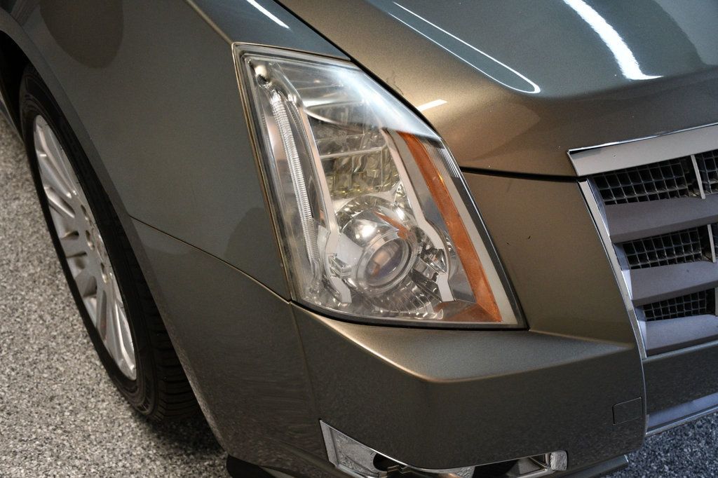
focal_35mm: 39
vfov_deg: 34.2
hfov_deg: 49.6
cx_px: 359
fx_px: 778
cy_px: 239
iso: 1100
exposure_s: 1/125
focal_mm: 26
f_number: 3.8
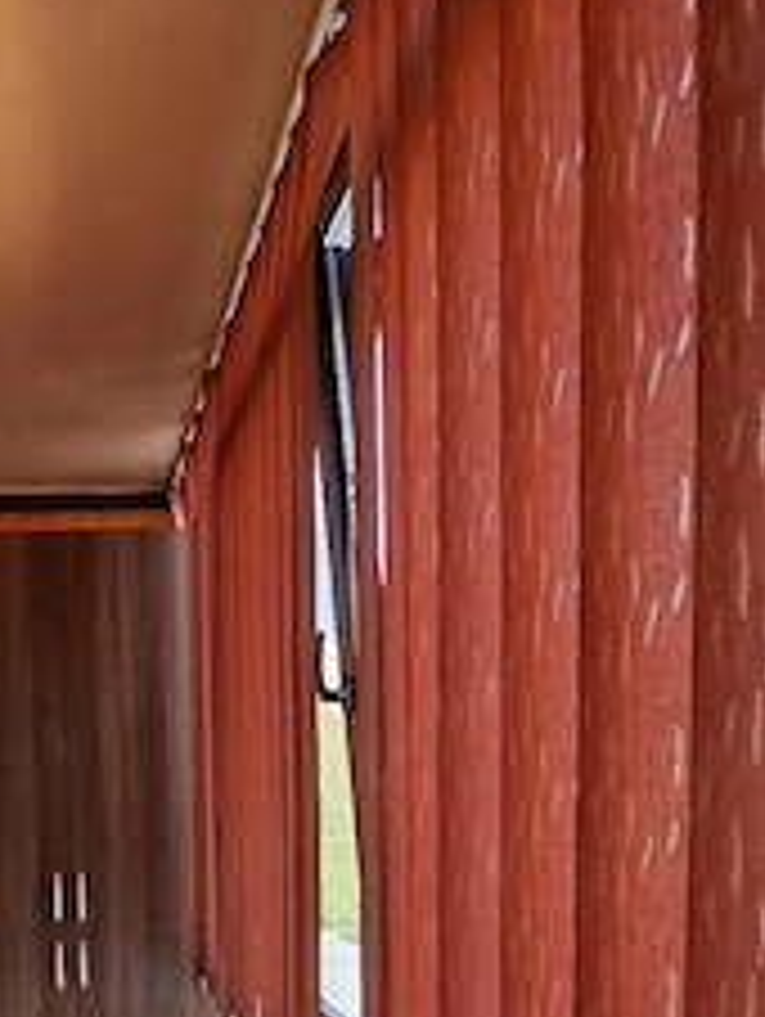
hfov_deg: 52.7
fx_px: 676
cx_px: 94
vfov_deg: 66.0
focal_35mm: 23
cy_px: 837
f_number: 2.2
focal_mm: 1.74
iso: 64
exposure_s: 1/50
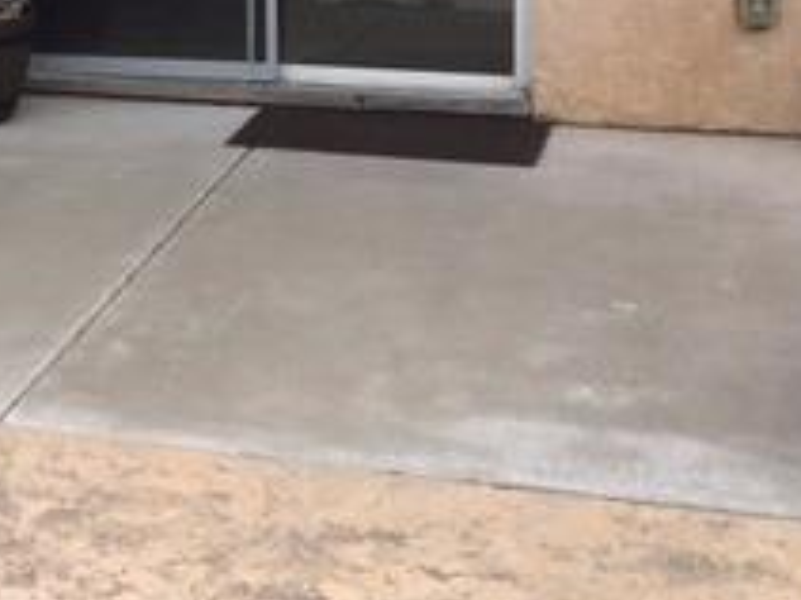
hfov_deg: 21.0
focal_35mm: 88
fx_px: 2035
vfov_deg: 16.0
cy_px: -156
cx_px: -121
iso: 25
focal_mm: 4.15
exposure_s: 1/527
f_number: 2.2
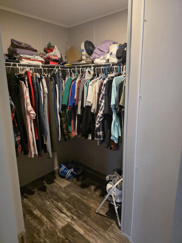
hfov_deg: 58.9
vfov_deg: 73.9
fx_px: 161
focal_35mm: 23
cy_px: 122
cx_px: 91
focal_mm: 6.3
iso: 1600
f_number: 1.7
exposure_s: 1/120
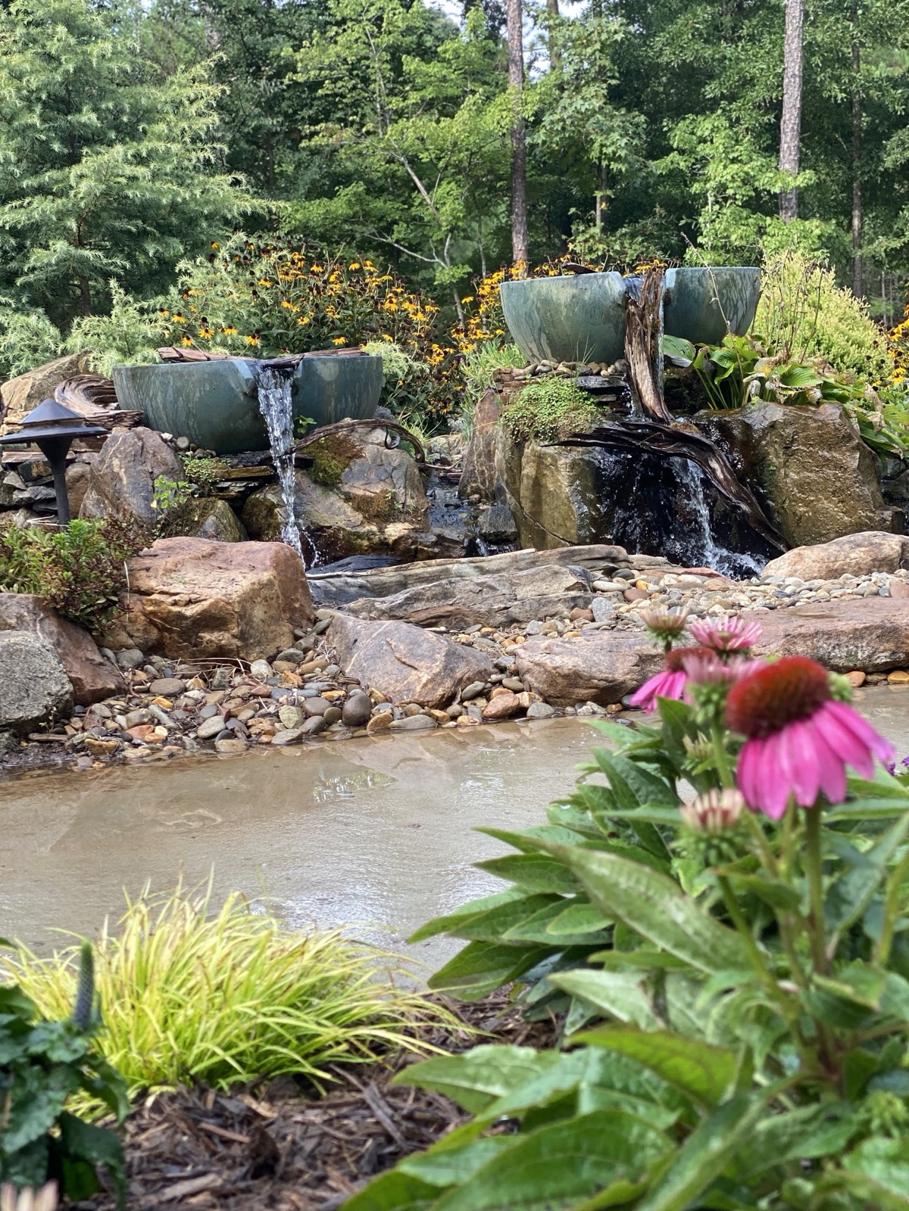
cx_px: 454
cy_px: 606
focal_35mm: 52
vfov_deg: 36.8
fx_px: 1821
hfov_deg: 28.0
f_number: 2
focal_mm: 6
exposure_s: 1/122
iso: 25
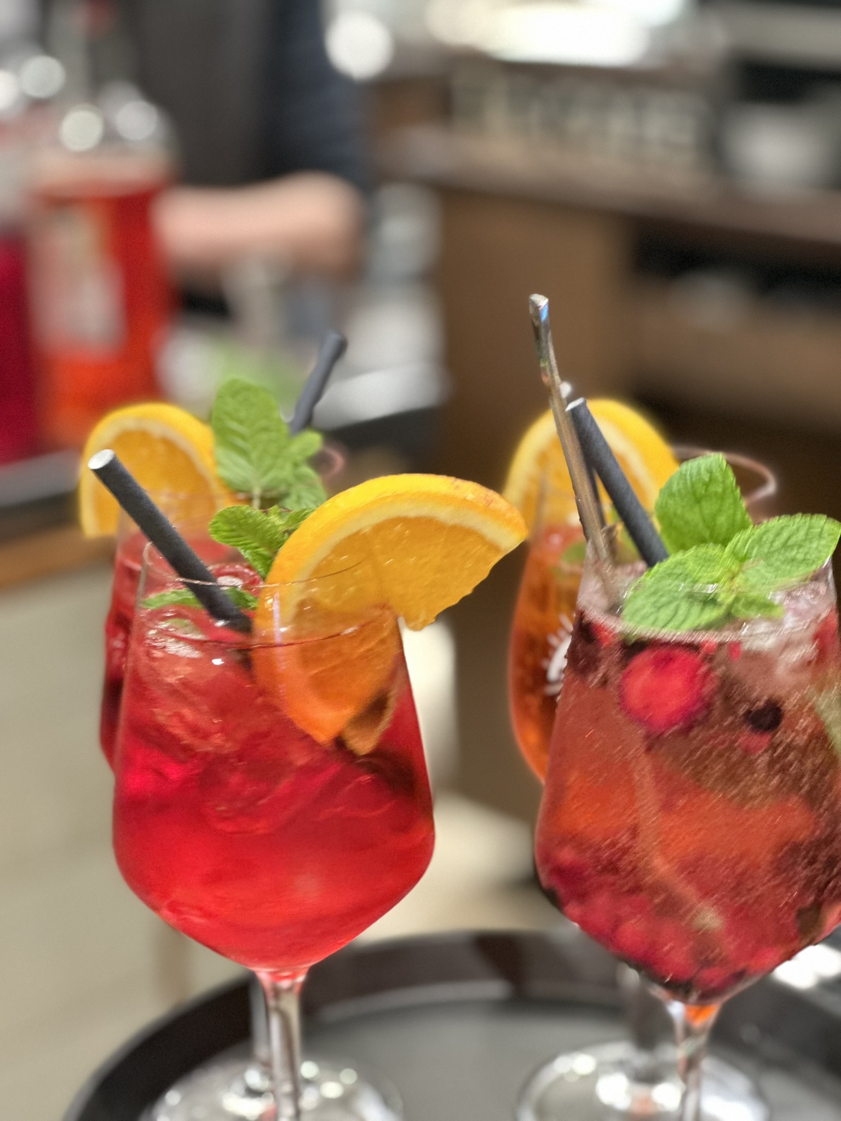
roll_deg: +1.7
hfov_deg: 19.1
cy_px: 560
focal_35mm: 77
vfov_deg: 25.3
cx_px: 420
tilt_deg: -15.7
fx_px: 2494
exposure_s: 1/14
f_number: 2.8
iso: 640
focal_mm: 9
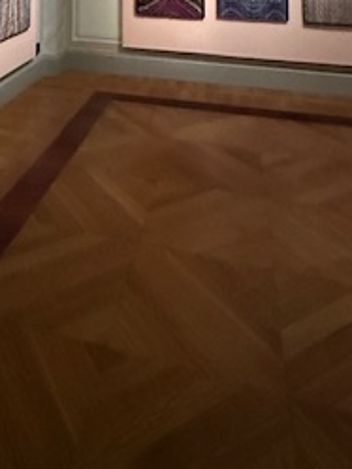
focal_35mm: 36
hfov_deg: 38.6
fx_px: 488
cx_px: 87
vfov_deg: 37.8
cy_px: -100
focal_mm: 2.22
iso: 1250
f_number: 2.2
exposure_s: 1/48
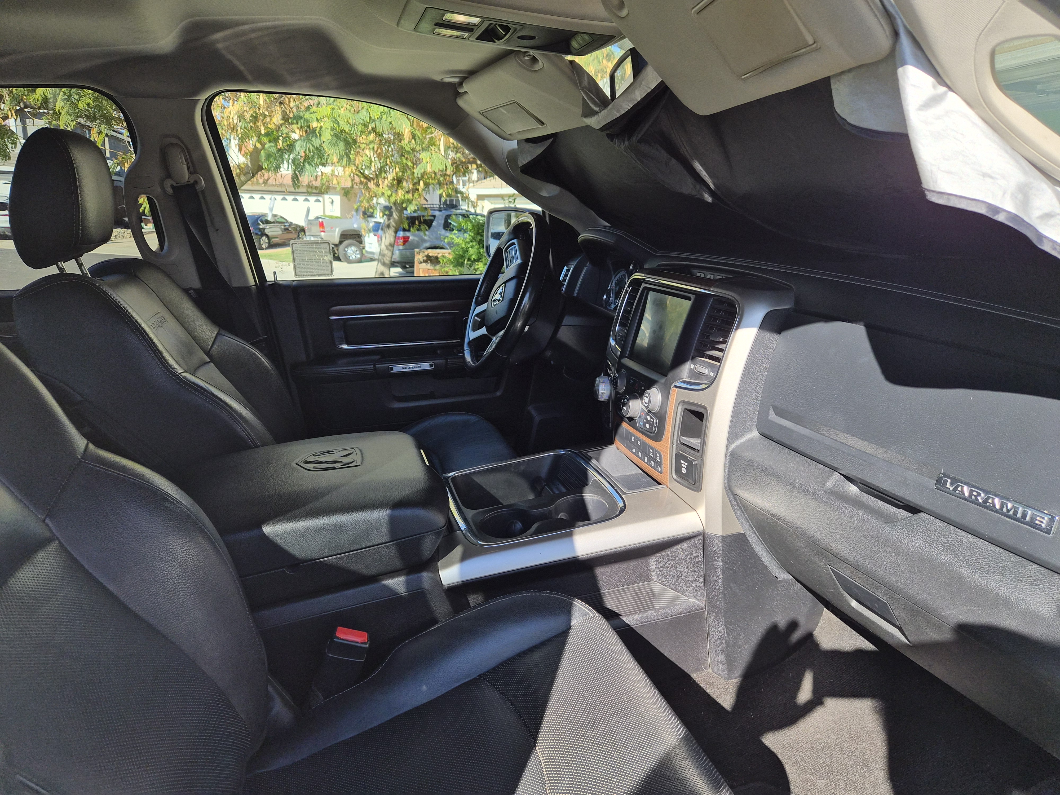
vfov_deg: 58.9
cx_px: 530
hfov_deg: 73.9
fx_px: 704
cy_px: 398
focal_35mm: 23
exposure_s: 1/1080
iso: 80
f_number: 1.8
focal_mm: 5.4
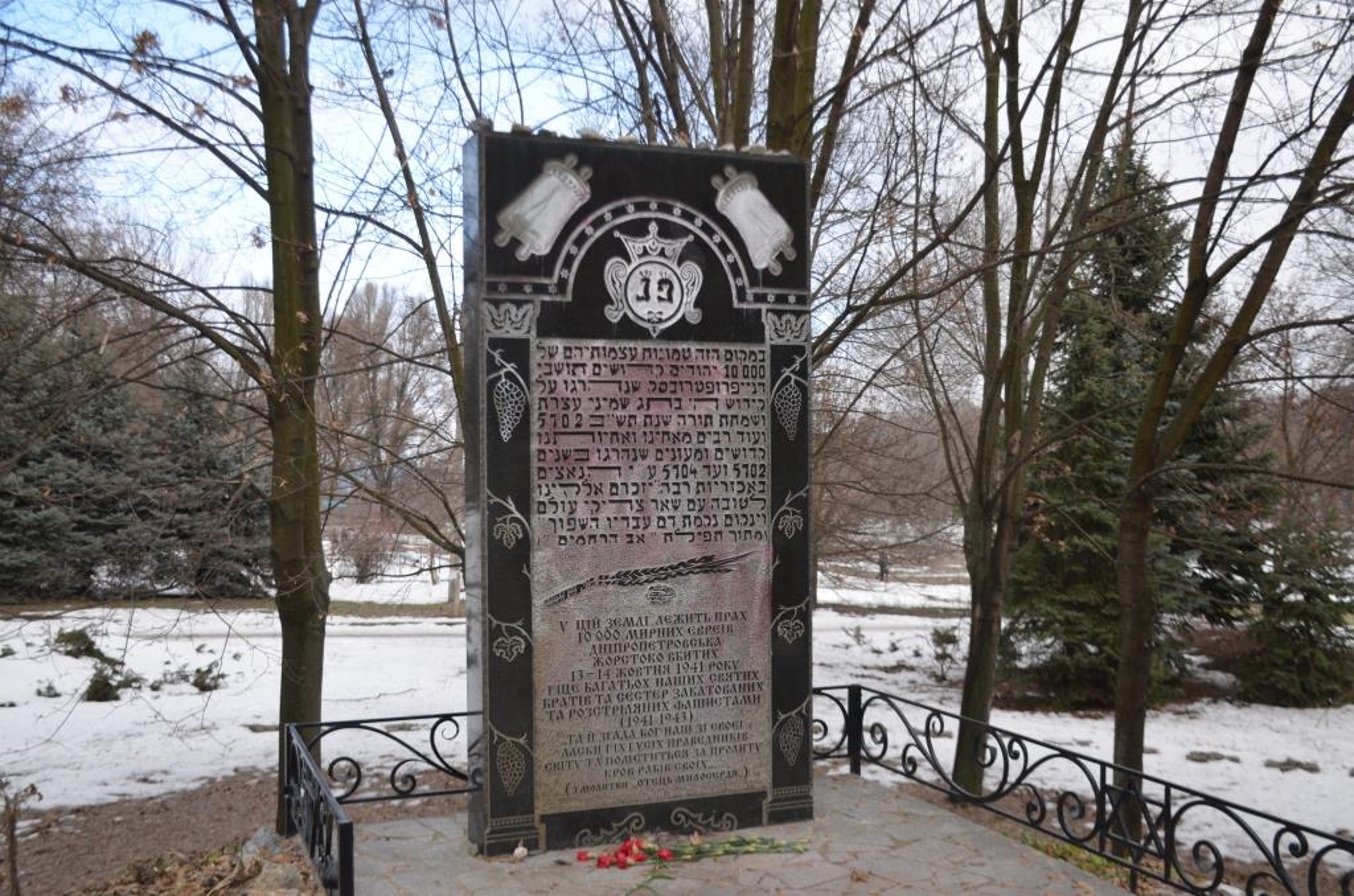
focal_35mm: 36
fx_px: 1351
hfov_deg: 53.2
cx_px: 677
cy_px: 448
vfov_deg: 36.7
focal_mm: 24
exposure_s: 1/200
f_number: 5
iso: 100
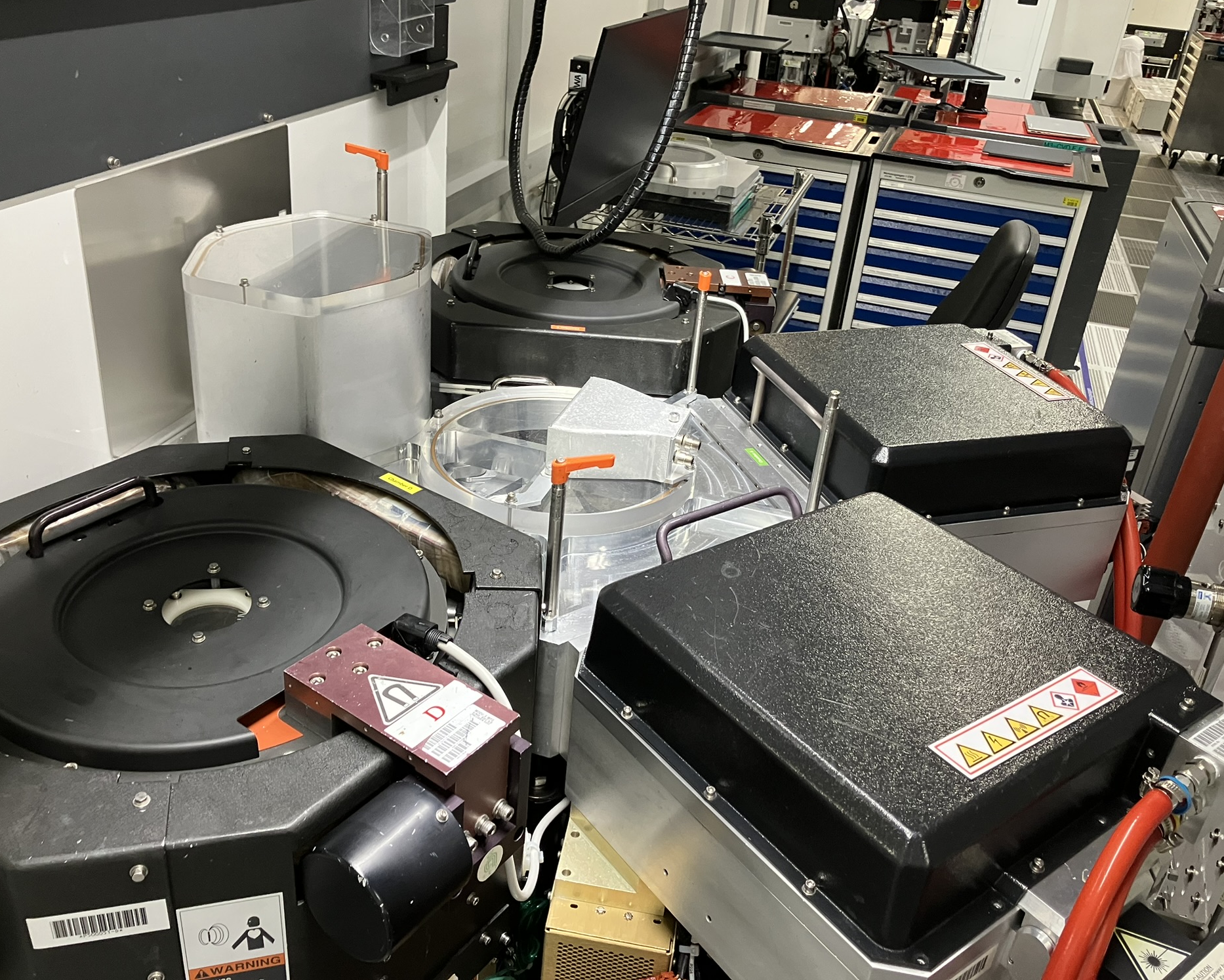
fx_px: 1087
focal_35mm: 30
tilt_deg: -26.3
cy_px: 477
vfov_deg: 48.5
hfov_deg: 58.8
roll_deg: -3.6
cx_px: 601
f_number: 1.8
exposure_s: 1/50
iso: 200
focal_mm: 3.99
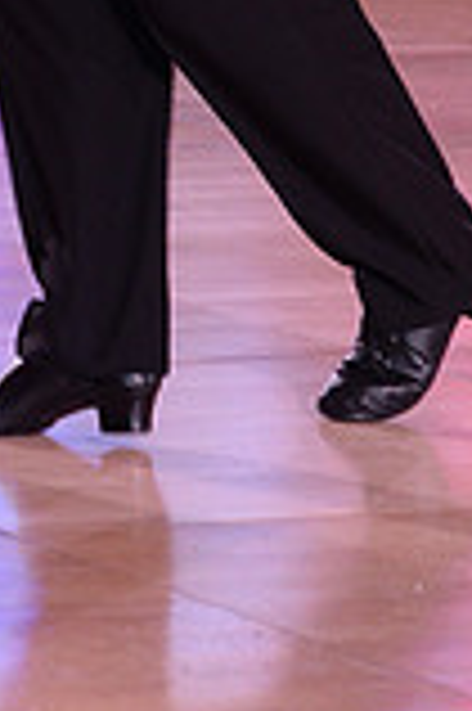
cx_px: -375
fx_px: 7213
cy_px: -302
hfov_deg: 3.7
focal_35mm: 366
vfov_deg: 5.6
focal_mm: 100
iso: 2000
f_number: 5
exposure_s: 1/250
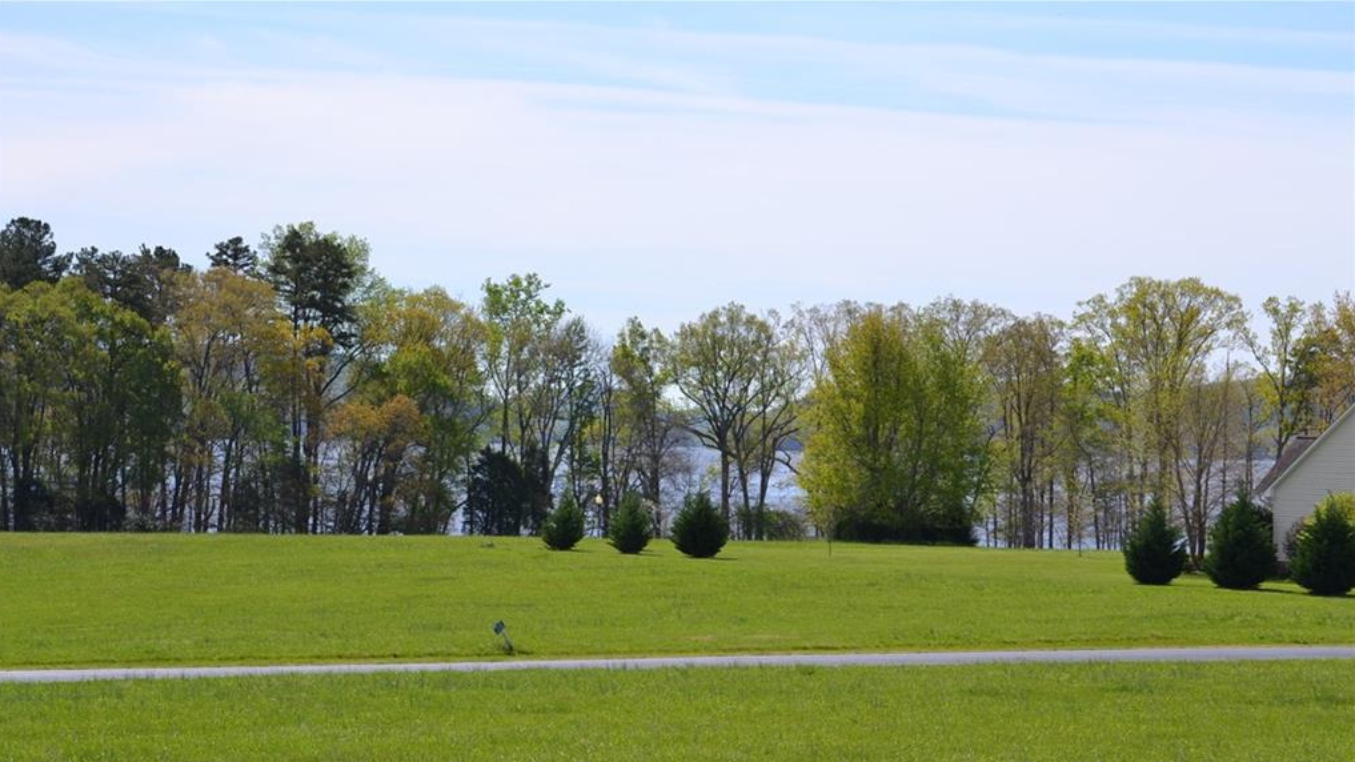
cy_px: 453
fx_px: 5569
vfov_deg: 7.8
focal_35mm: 155
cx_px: 674
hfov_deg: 13.9
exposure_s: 1/250
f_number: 8
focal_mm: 98
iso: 100
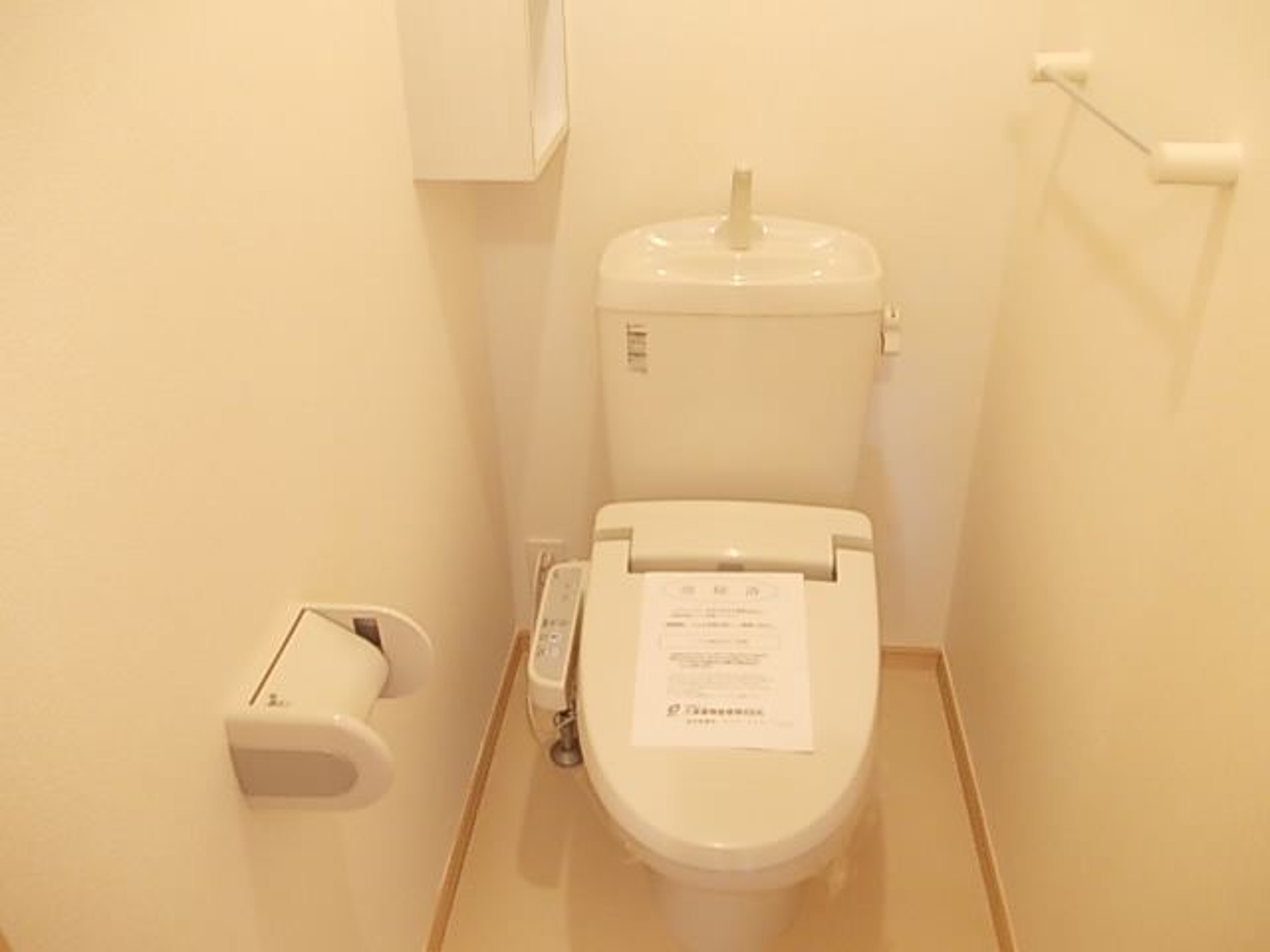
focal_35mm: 28
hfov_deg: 63.4
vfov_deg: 49.7
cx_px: 635
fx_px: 1027
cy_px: 476
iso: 200
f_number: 2.7
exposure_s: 1/8
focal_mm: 4
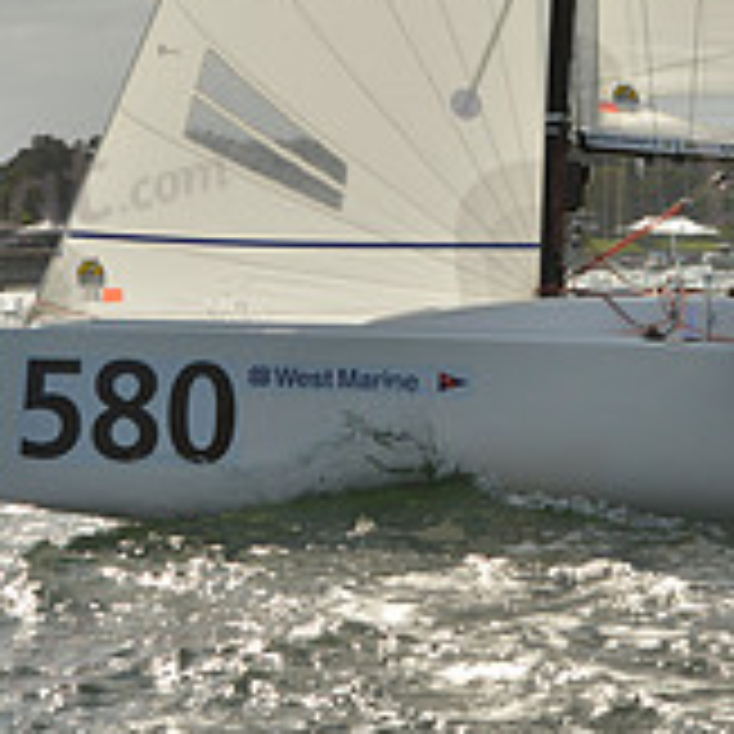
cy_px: -61
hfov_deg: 8.3
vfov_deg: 8.2
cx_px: 464
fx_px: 5086
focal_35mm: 212
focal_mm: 70
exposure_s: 1/1600
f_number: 10
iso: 400
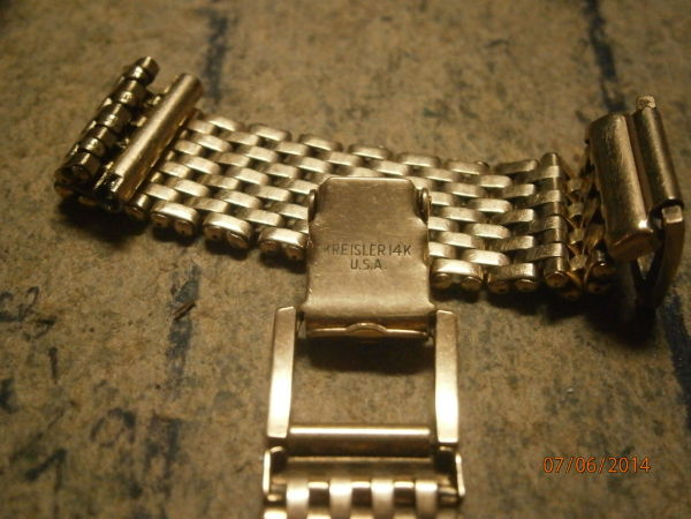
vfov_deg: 30.9
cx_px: 346
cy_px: 260
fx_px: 938
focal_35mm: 47
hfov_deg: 40.4
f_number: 3.4
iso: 800
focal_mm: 8.3
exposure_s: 1/125
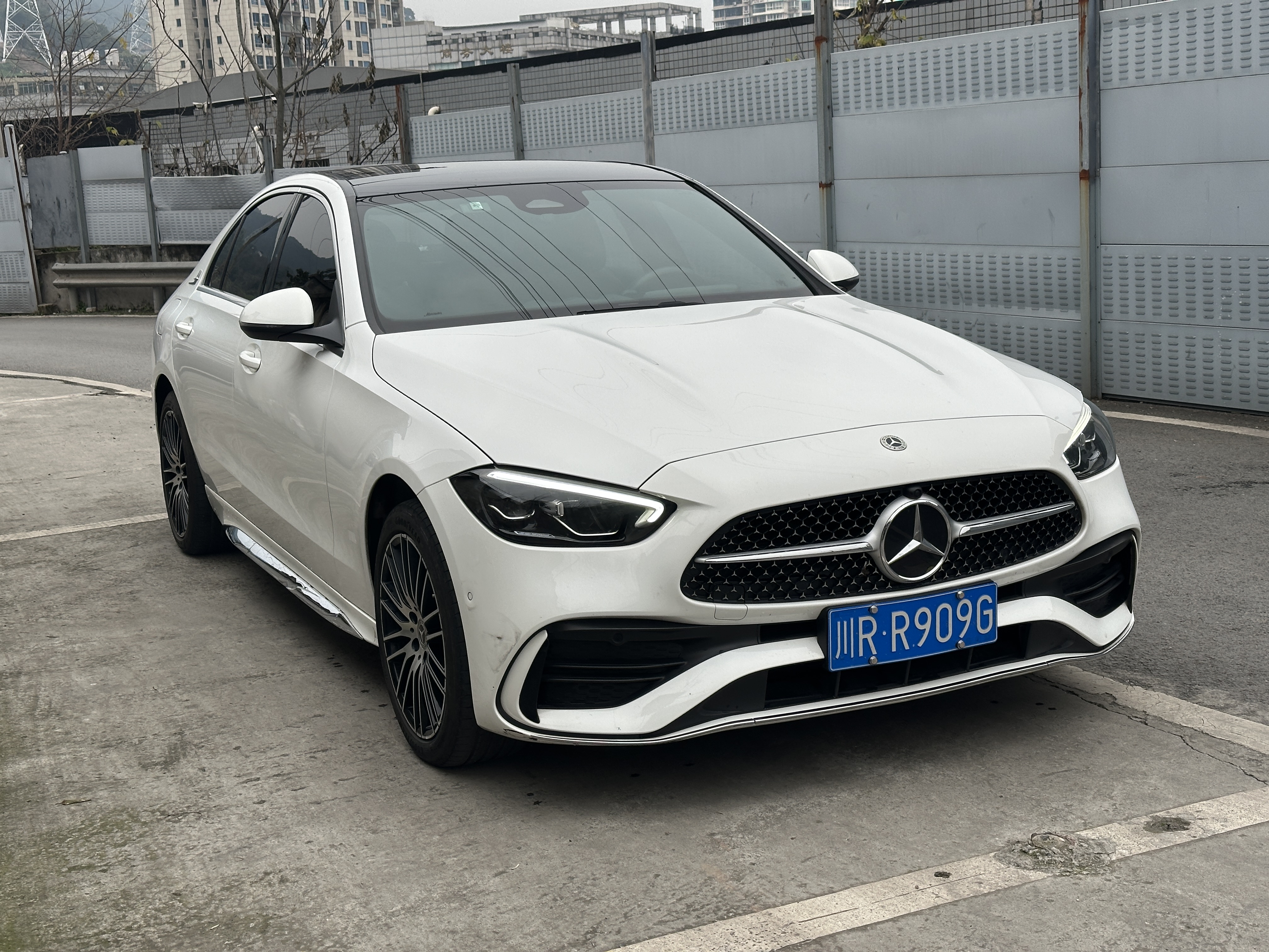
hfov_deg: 39.7
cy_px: 476
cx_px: 634
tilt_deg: -9.3
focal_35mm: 48
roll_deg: +2.7
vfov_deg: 30.3
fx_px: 1760
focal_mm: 6.86
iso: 64
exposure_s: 1/935
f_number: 1.78
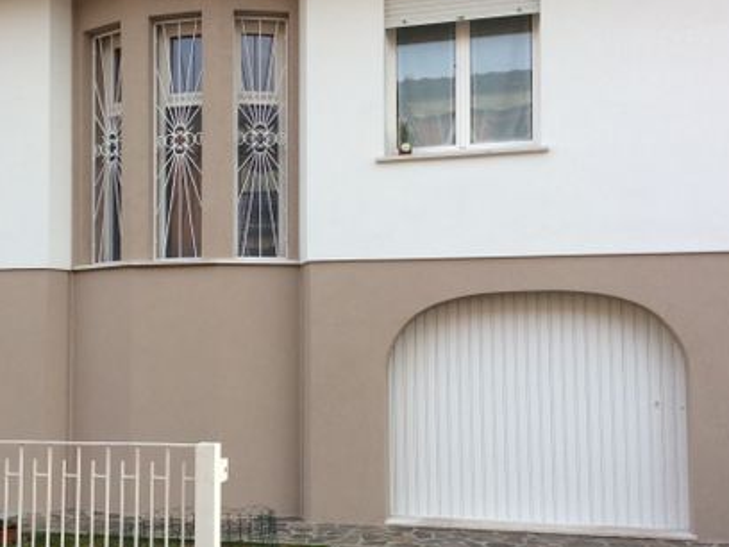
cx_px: 263
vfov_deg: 30.8
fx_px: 990
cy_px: 315
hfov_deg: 40.1
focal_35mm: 47
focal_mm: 3.3
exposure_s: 1/209
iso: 32
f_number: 2.4
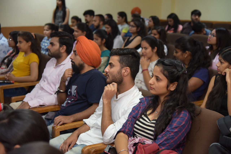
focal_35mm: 66
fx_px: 424
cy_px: 77
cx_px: 116
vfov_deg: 20.6
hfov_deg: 30.5
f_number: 4
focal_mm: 66
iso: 2500
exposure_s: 1/200
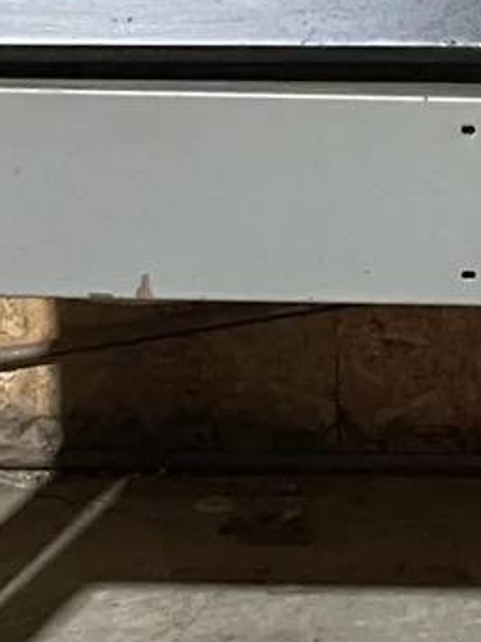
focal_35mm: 153
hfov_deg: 9.4
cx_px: 747
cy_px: -11
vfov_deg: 12.7
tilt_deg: -12.7
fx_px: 2835
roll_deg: +0.2
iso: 500
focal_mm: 4.2
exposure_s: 1/40
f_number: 1.6
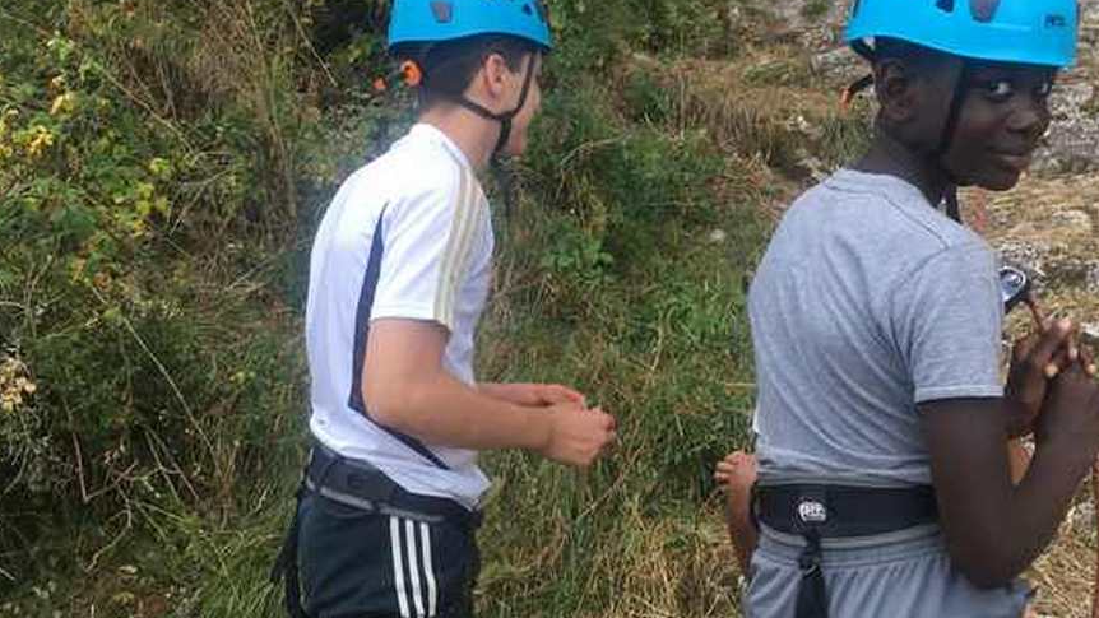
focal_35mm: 44
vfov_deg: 27.1
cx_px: 572
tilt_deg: -5.0
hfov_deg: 46.4
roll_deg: +2.6
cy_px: 335
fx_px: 1282
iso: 25
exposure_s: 1/330
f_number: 2.2
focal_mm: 4.15
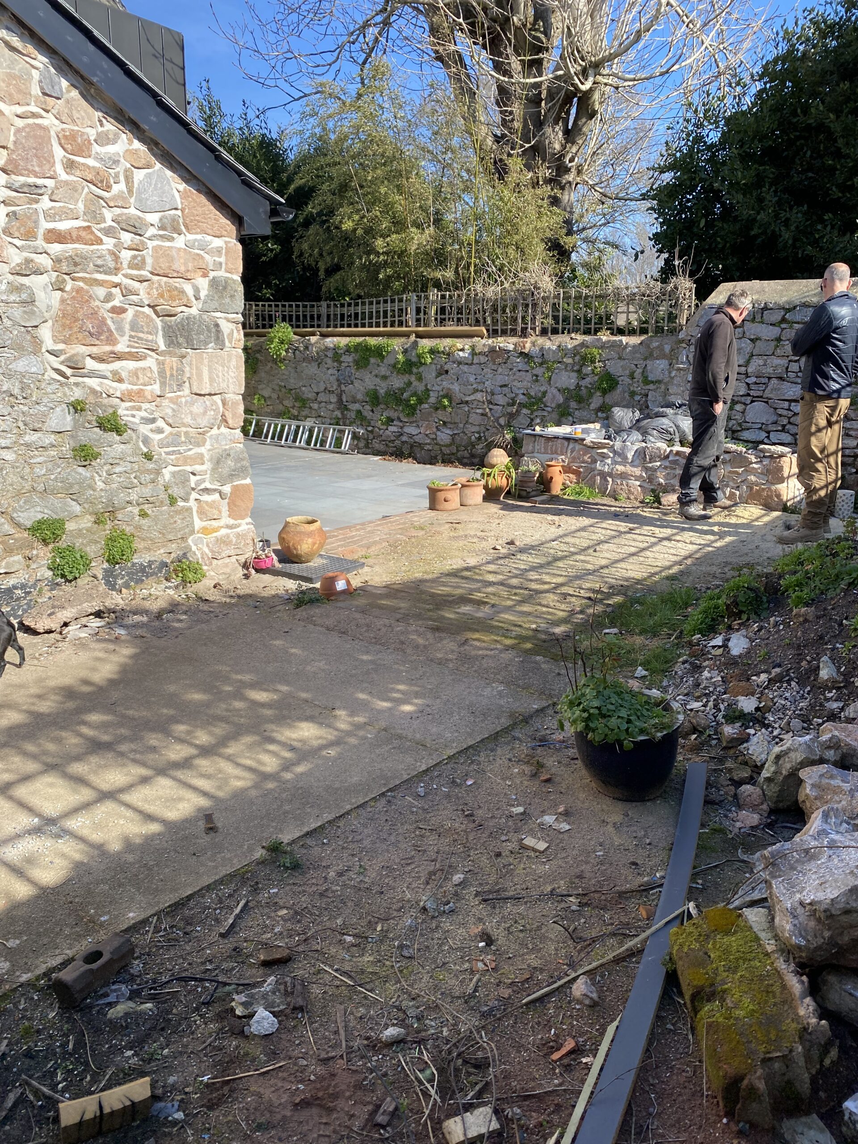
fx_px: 859
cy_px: 572
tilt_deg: -11.9
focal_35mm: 26
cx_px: 429
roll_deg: +0.6
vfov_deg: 67.3
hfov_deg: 53.1
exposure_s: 1/1377
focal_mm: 4.25
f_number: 1.8
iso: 32
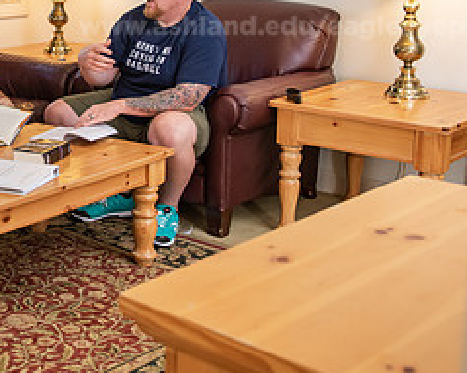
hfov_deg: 27.0
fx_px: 912
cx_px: -10
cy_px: 67
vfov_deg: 22.8
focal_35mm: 66
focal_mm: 29
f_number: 3.2
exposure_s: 1/200
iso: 1000
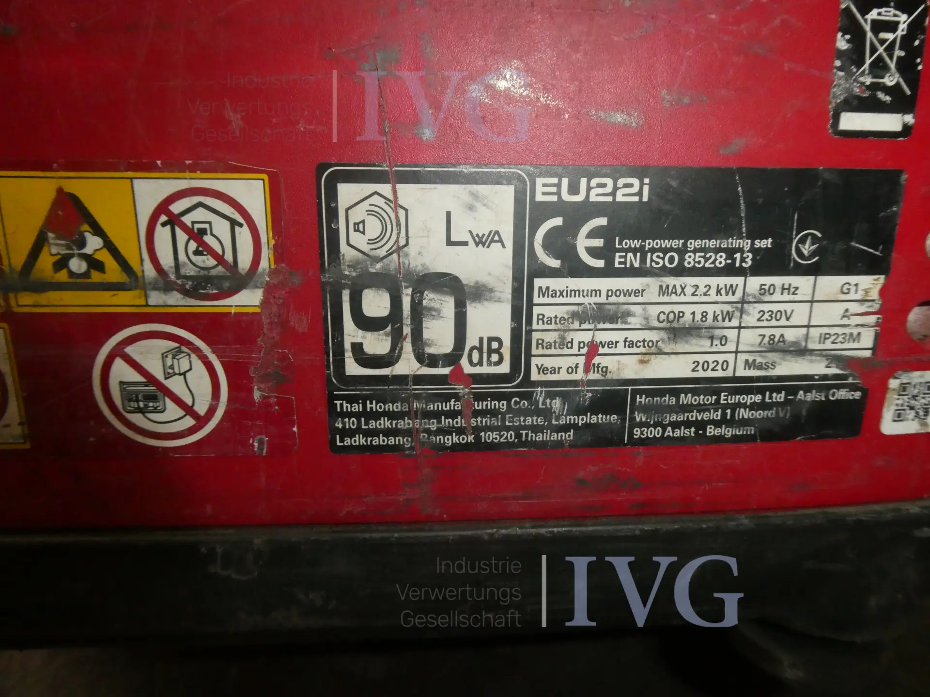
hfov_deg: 71.6
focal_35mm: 24
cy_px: 348
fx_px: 645
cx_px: 465
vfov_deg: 56.8
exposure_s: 1/60
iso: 800
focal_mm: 4.3
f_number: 3.3
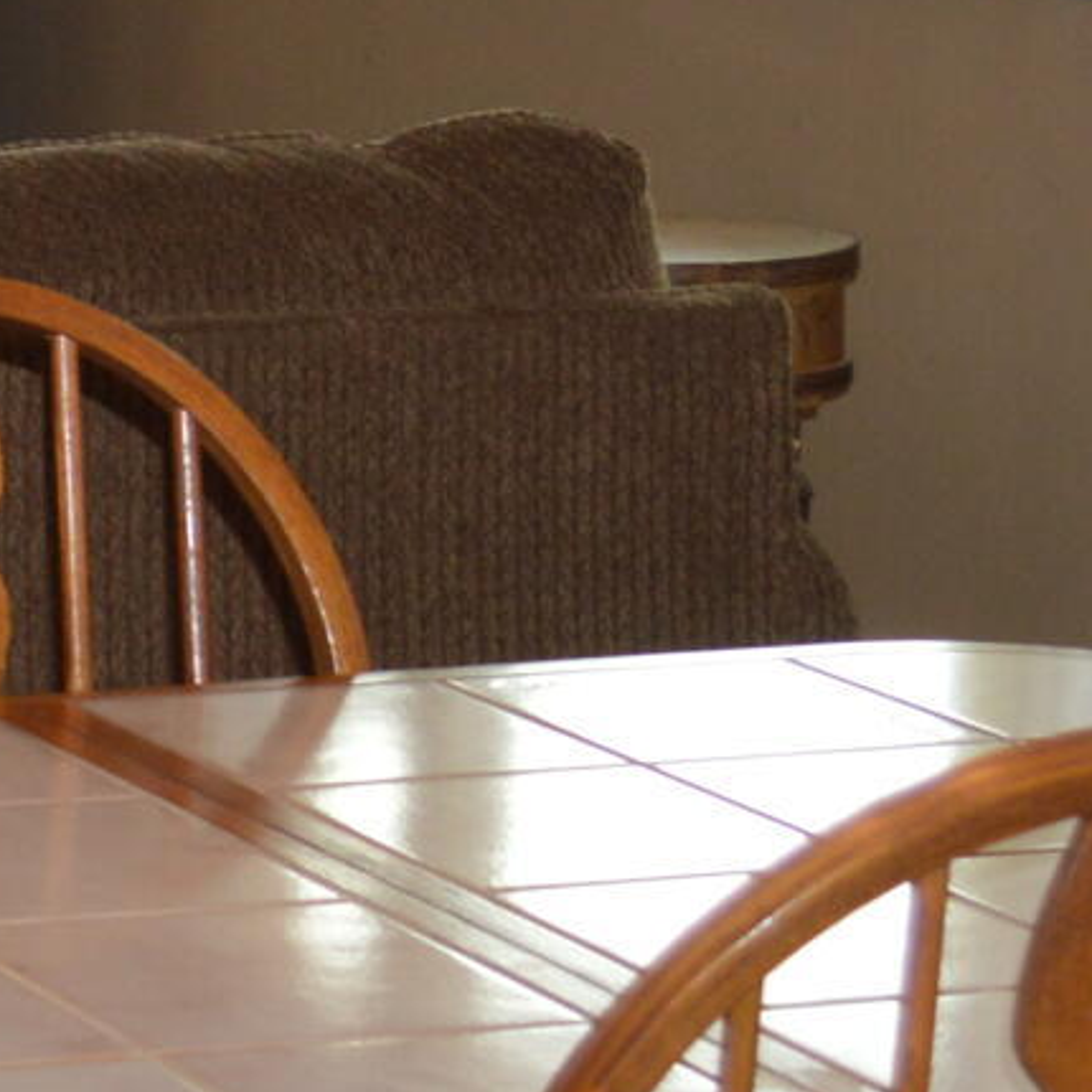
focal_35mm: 160
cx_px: -1473
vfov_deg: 10.7
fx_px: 5710
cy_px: -328
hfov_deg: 9.7
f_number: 4
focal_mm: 18
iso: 400
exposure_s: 1/100
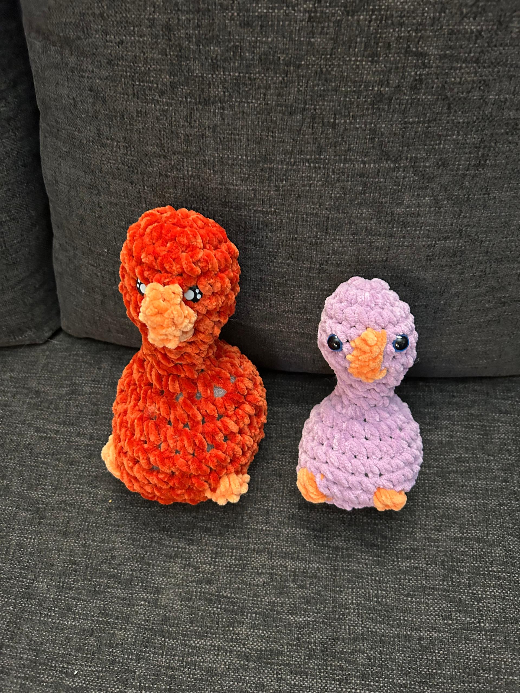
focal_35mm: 26
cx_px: 260
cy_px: 346
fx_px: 521
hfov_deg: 53.1
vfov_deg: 67.3
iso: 500
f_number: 1.5
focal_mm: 5.7
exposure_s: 1/30
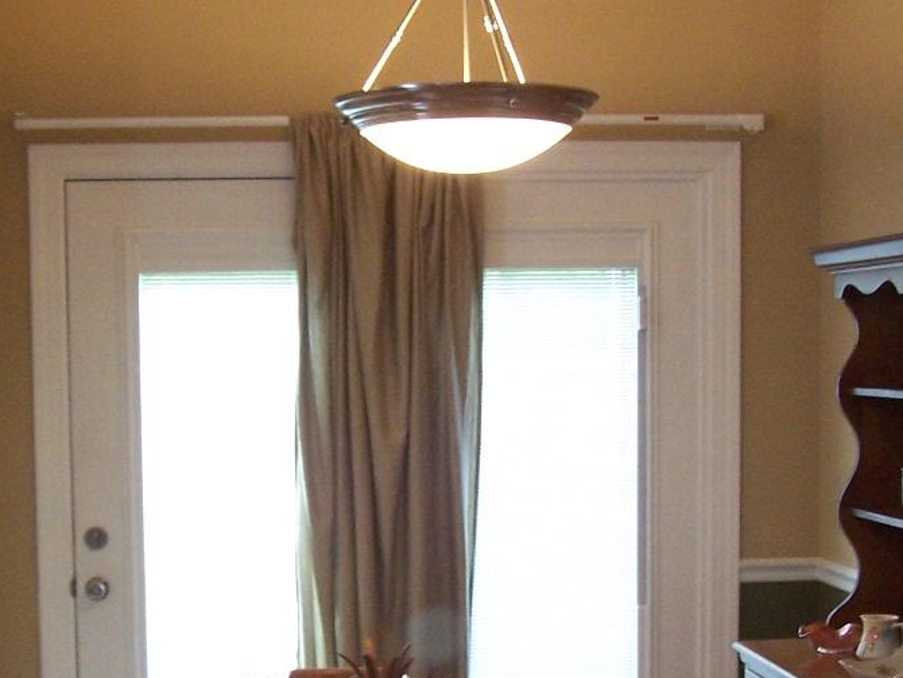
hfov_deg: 22.2
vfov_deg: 16.7
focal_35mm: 88
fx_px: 2296
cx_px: 402
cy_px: 497
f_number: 2.8
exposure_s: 1/20
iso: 140
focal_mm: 6.3
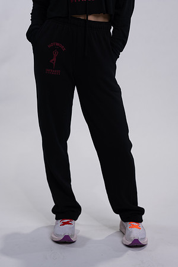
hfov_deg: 16.1
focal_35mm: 85
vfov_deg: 23.9
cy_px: 134
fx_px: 630
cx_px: 89
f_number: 4
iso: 125
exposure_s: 1/125
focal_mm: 85
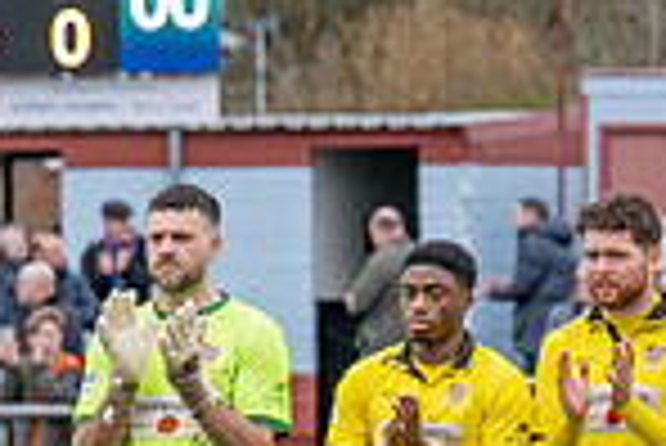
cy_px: 756
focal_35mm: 837
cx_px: 1028
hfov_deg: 2.5
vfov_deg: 1.6
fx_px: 15499
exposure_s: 1/640
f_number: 4
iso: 400
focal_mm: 120
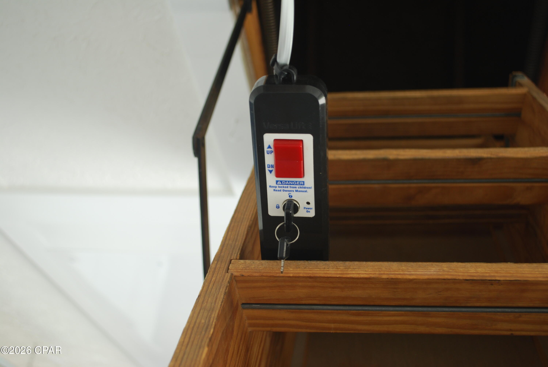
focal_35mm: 45
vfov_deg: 29.9
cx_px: 274
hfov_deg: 43.6
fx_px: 686
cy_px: 184
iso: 200
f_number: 4.8
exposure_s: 1/40
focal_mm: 30
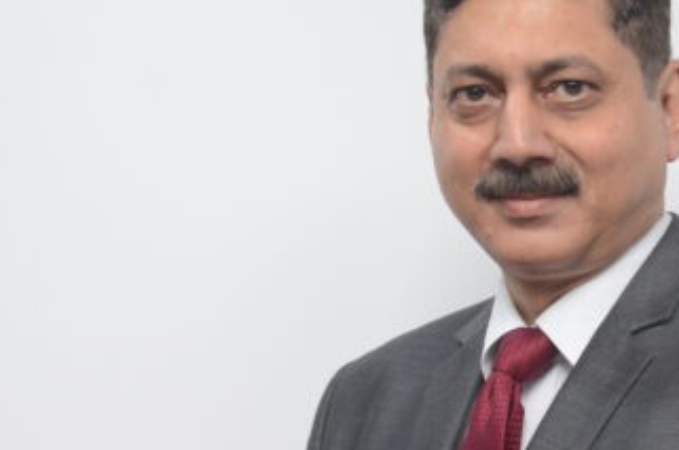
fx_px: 2938
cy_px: 299
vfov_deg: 8.8
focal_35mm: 156
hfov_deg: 13.1
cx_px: 618
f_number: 7.1
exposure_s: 1/80
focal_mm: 48
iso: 1250
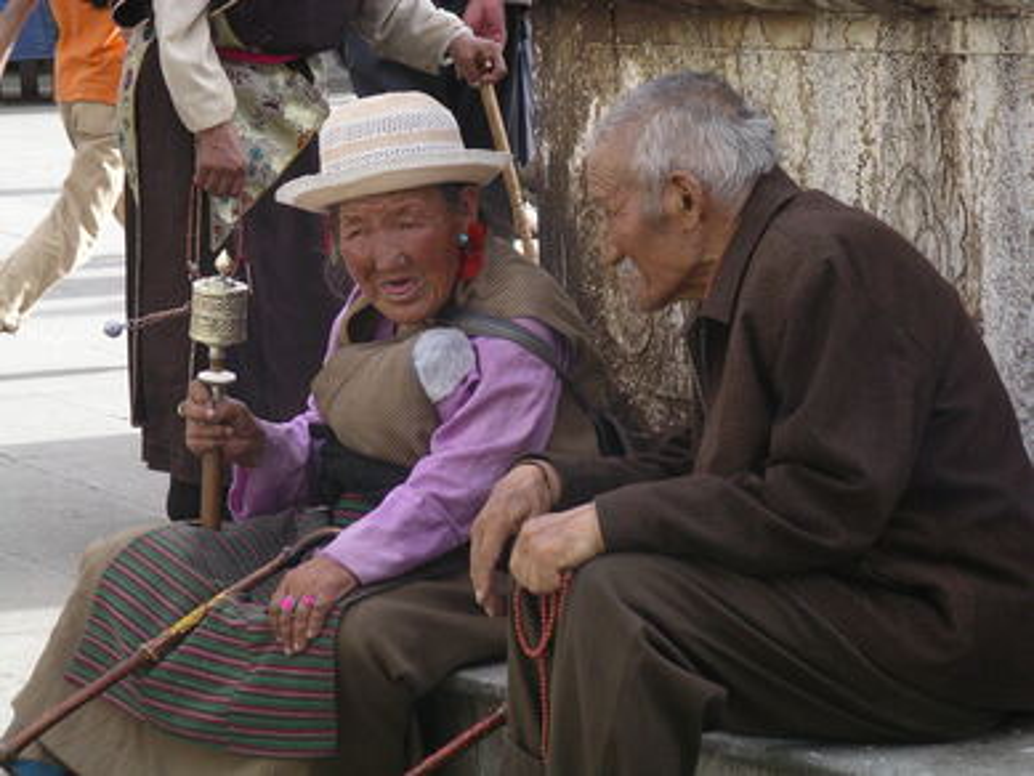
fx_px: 5588
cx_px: 517
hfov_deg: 10.6
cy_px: 388
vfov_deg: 7.9
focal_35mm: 187
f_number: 4.6
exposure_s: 1/274
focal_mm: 39
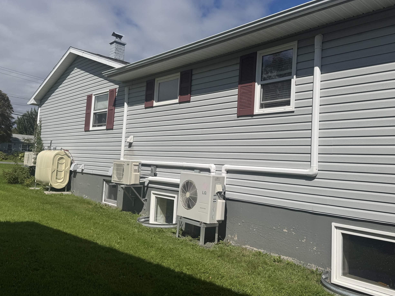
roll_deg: -2.2
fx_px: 342
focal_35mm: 30
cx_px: 201
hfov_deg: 60.0
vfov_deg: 46.7
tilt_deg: +5.9
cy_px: 134
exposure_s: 1/12346
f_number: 1.78
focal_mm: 6.76
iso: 80
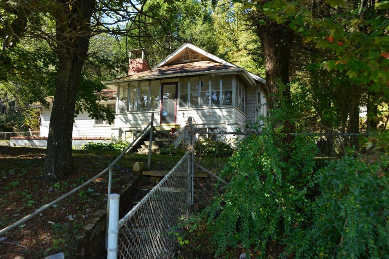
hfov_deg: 55.8
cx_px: 193
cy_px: 132
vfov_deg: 38.9
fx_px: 367
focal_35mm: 34
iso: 200
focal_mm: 22
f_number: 5.6
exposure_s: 1/125
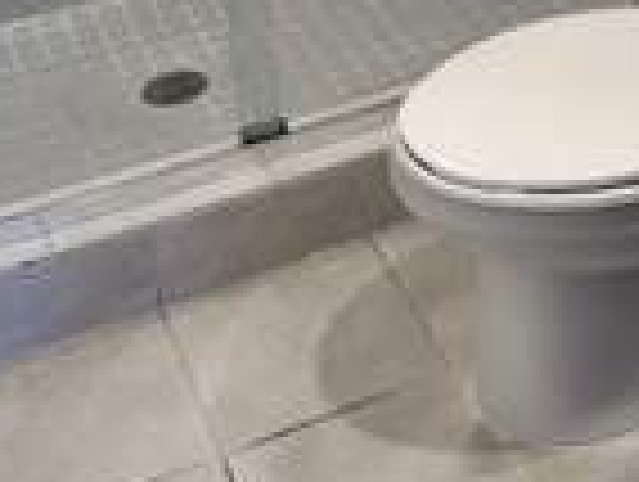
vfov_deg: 16.9
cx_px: 518
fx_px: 1498
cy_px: -198
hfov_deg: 23.7
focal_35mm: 81
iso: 160
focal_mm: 6.76
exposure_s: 1/120
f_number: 1.78
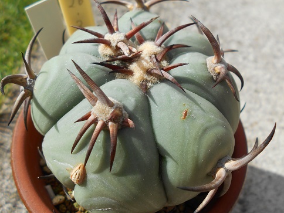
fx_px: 254
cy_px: 109
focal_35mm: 31
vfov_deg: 45.4
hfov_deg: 58.4
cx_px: 141
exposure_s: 1/1000
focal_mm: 5.1
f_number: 3.4
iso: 80
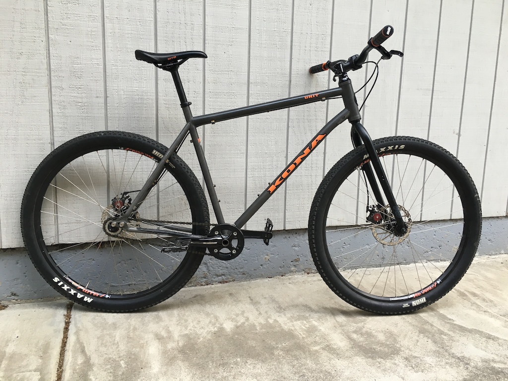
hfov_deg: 61.7
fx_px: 426
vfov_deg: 48.2
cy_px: 190
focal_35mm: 29
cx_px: 254
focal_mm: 4.15
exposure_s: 1/40
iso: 32
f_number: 2.2
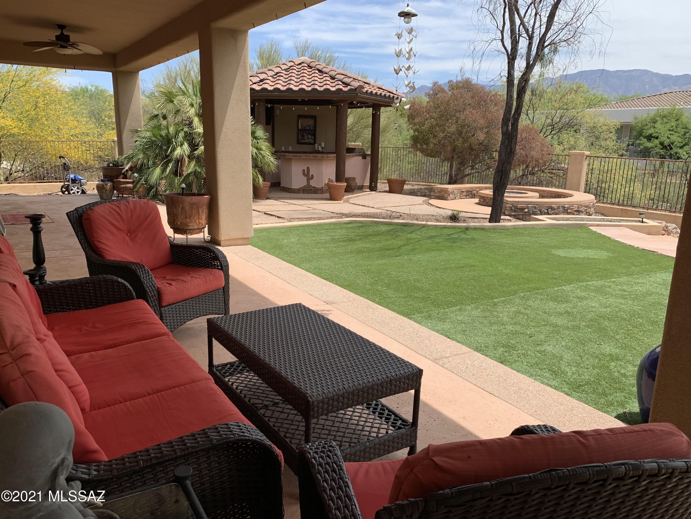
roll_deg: -1.1
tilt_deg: -14.4
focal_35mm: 26
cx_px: 346
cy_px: 260
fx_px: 519
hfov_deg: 67.3
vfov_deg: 53.1
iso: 25
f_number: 1.8
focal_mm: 4.25
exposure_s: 1/1689
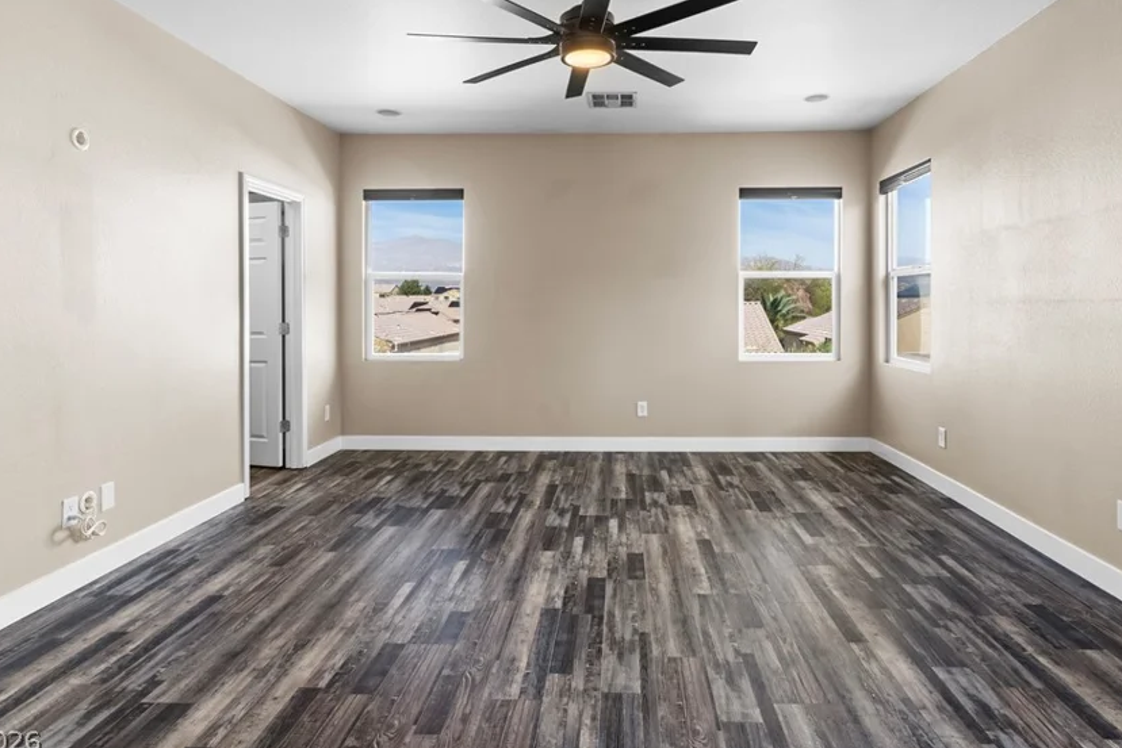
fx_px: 655
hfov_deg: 81.1
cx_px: 600
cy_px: 300
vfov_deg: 59.0
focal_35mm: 21
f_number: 8
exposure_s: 1/25
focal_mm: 17
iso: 400
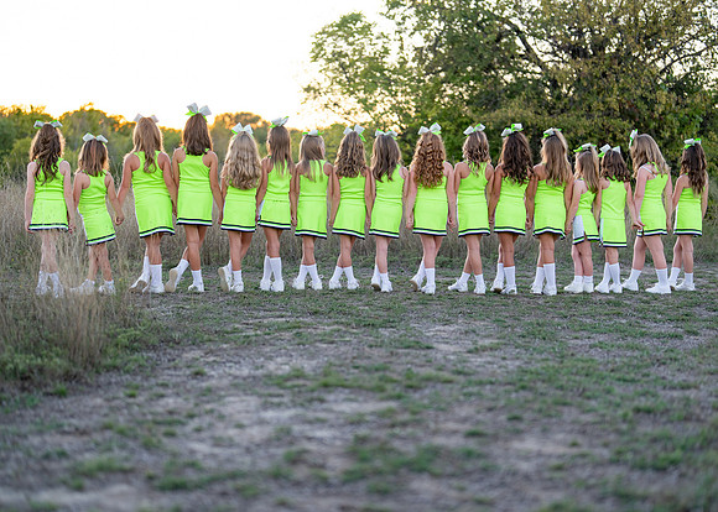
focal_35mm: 53
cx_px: 374
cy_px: 256
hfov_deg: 36.7
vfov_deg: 26.7
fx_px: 1081
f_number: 1.2
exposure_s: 1/500
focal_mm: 50
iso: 160
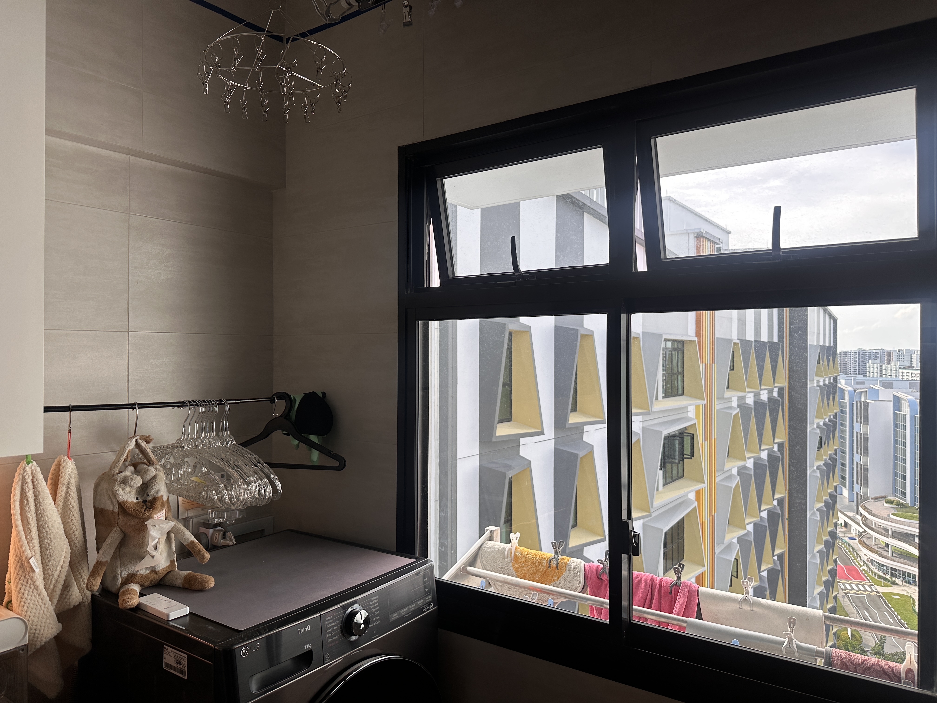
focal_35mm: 24
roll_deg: -0.2
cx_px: 468
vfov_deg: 56.8
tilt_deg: -0.1
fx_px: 650
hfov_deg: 71.6
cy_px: 352
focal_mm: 6.86
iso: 80
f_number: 1.78
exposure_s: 1/709
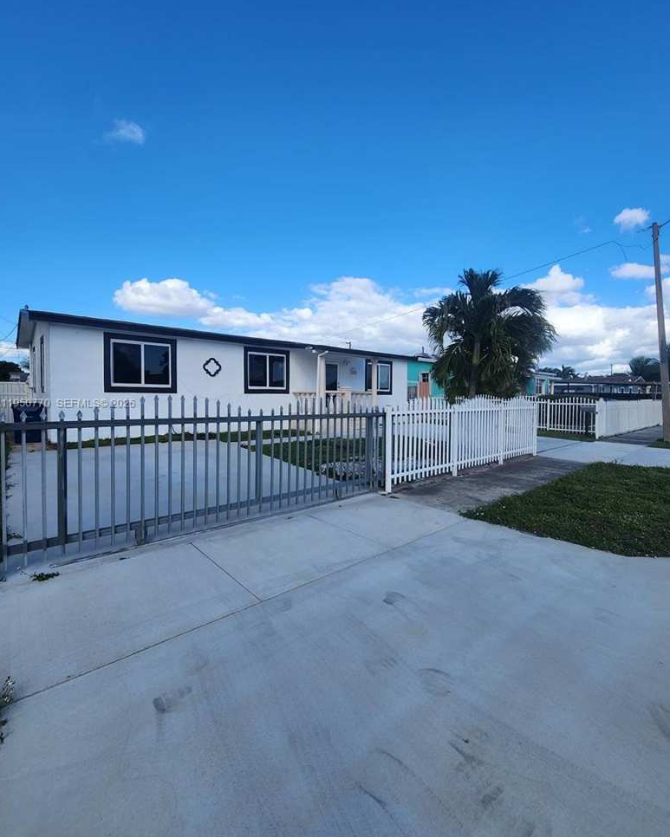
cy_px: 404
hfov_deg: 88.0
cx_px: 339
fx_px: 347
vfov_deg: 100.7
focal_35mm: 14
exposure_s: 1/1449
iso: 50
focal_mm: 2.2
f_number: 2.2
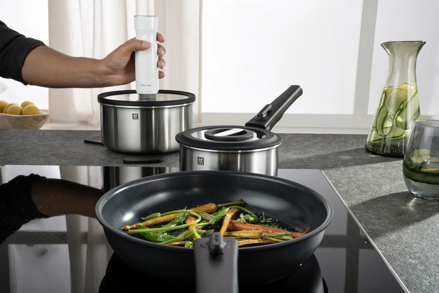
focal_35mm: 41
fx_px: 500
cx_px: 220
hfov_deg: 47.4
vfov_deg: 32.6
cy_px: 146
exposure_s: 1/25
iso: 800
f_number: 16
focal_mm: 41
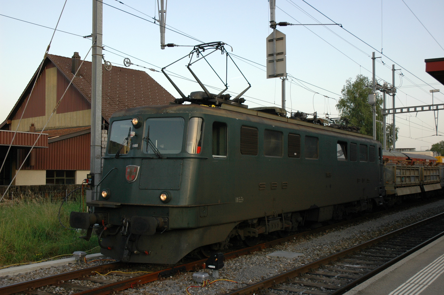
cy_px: 148
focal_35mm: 40
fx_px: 499
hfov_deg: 48.0
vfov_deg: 33.0
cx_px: 222
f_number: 6.3
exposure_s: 1/160
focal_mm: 27
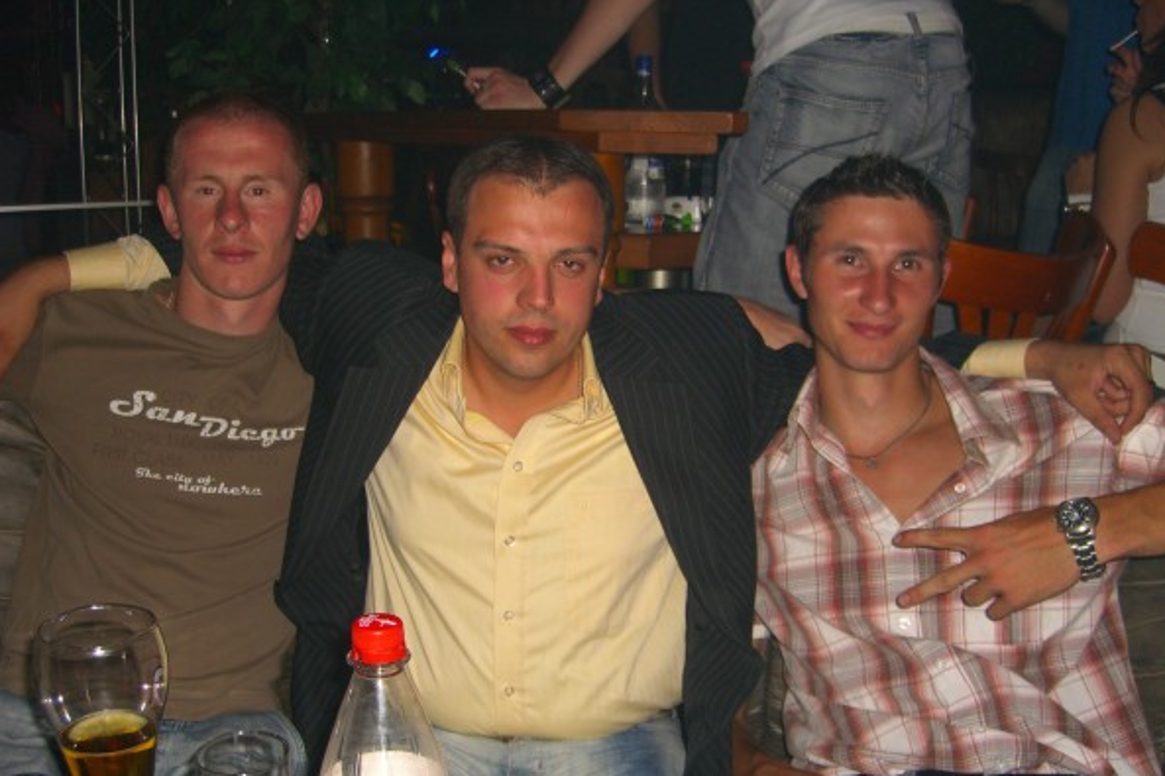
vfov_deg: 33.3
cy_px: 440
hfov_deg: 48.5
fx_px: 1294
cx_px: 585
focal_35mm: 40
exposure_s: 1/60
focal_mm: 7.9
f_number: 2.8
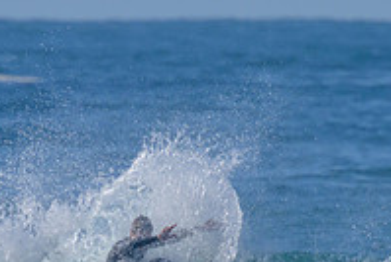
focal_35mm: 2398
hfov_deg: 0.9
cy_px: 285
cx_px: 165
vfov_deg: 0.6
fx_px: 26063
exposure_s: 1/2000
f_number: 11
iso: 800
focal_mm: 800
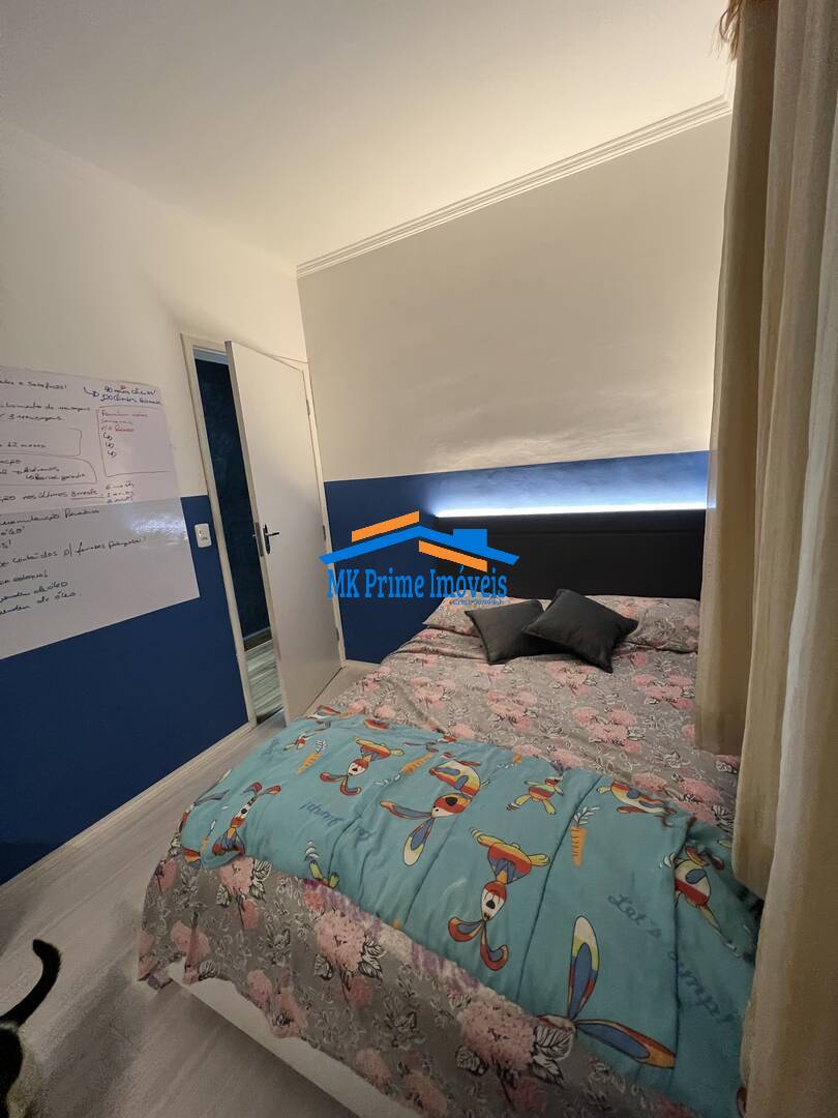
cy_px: 559
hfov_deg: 89.9
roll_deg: +5.0
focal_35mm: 13
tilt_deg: -10.2
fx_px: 420
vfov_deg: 106.2
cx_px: 419
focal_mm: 1.57
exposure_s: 1/60
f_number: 1.8
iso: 500
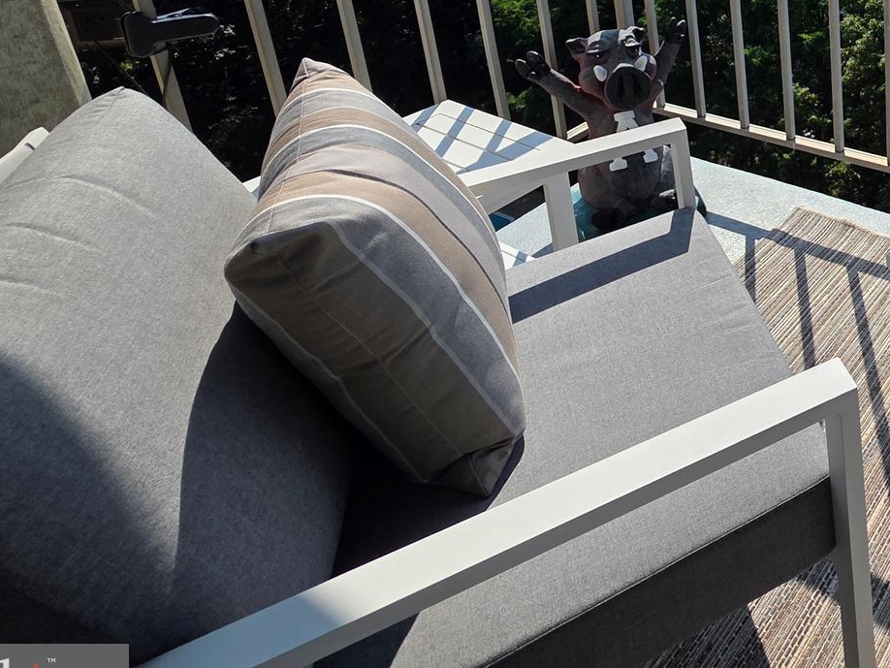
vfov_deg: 41.1
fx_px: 746
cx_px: 879
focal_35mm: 29
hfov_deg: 50.5
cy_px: -21
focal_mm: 2.2
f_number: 1.9
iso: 40
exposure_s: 1/3464
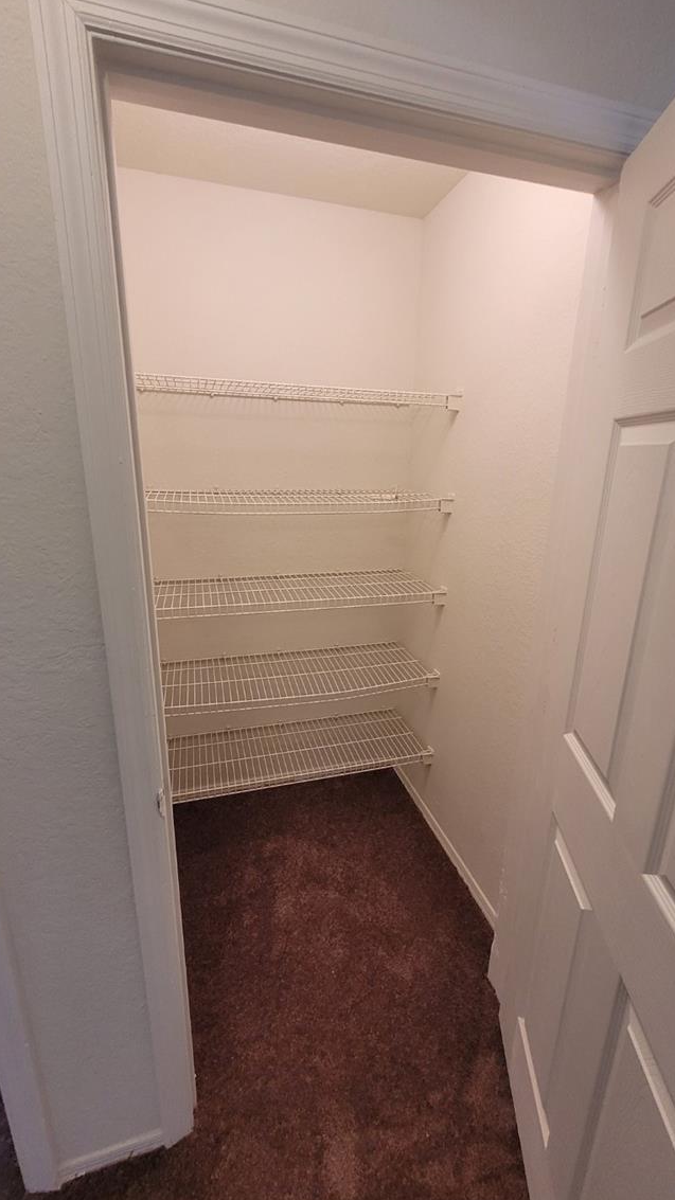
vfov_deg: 103.0
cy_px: 591
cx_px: 349
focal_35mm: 15
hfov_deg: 70.5
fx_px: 477
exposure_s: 1/60
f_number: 2.2
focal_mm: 1.74
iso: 200
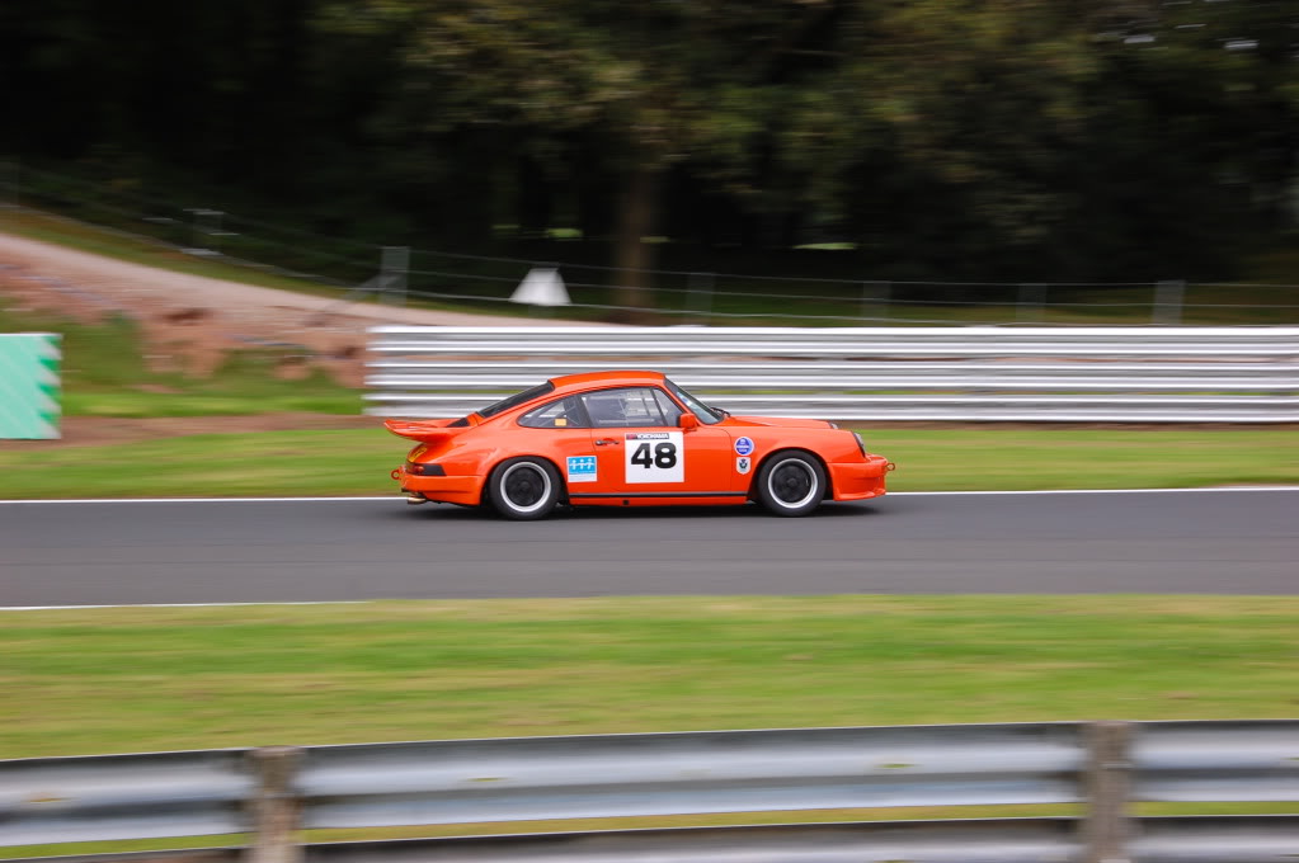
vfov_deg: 14.0
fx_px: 3515
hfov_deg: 20.9
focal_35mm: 98
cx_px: 650
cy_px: 432
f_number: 10
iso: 200
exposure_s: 1/160
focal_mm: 65
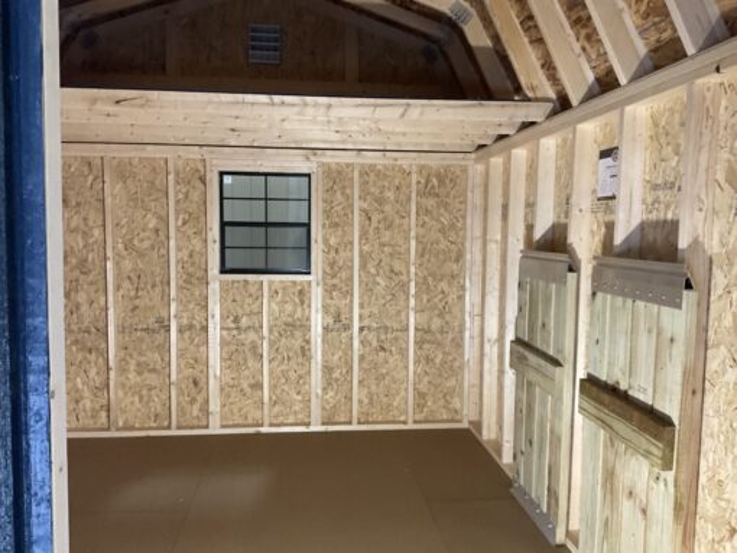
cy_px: 276
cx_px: 368
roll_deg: +0.1
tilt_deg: -5.3
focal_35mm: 29
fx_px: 618
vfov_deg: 48.3
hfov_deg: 61.6
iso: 200
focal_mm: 3
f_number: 1.8
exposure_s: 1/60
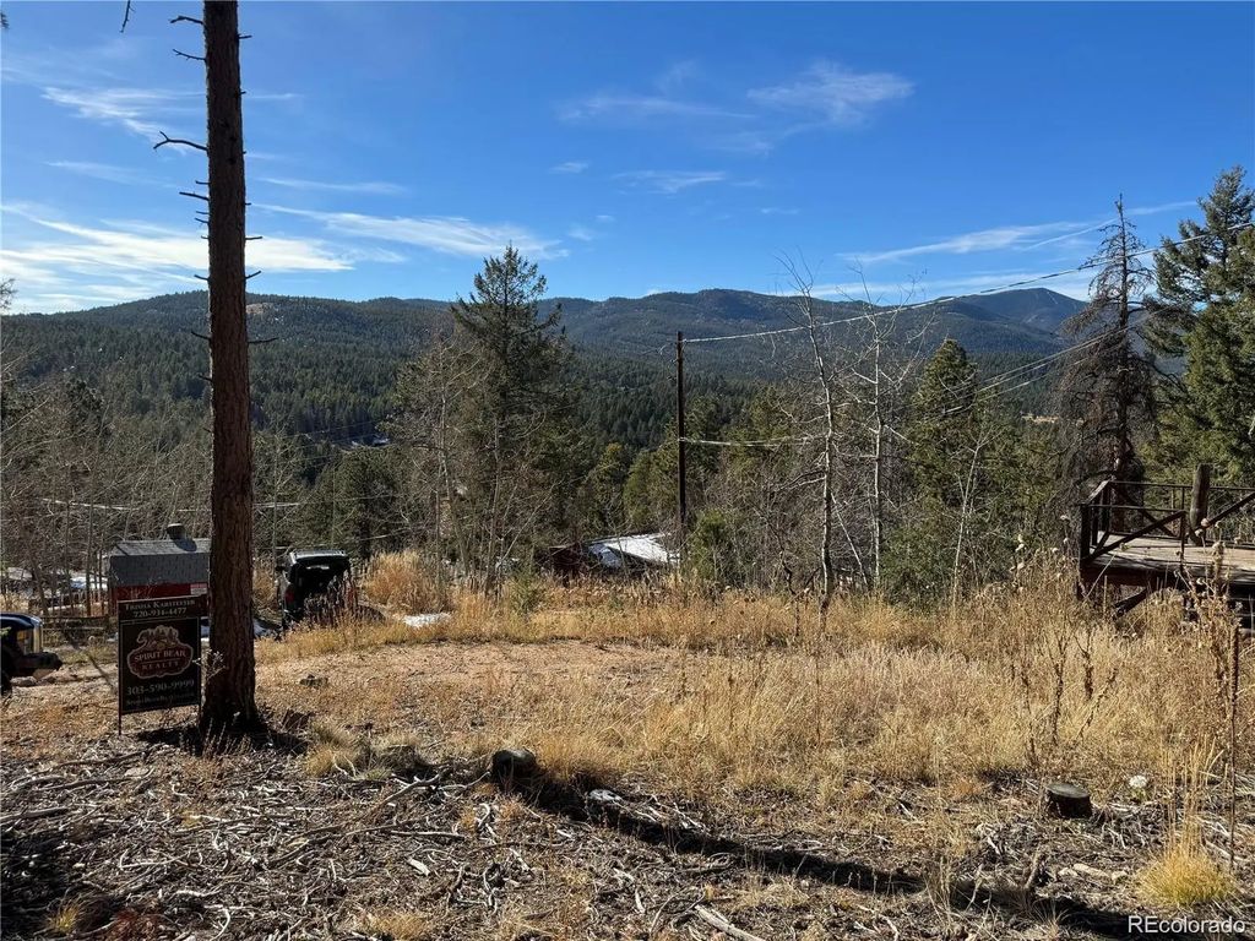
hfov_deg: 71.6
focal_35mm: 24
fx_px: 870
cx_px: 628
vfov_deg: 56.8
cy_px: 470
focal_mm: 6.86
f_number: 1.78
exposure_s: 1/3802
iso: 80
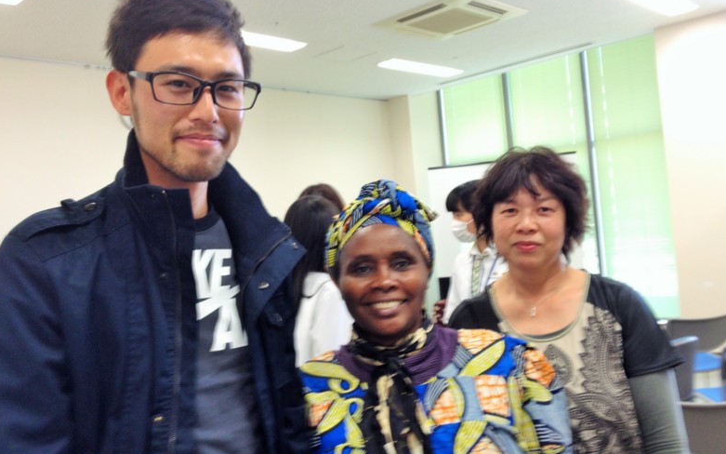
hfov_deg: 51.5
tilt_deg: +2.3
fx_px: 752
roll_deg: +4.9
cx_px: 368
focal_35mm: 38
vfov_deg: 33.6
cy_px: 214
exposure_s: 1/24
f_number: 2.4
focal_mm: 4.28
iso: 50
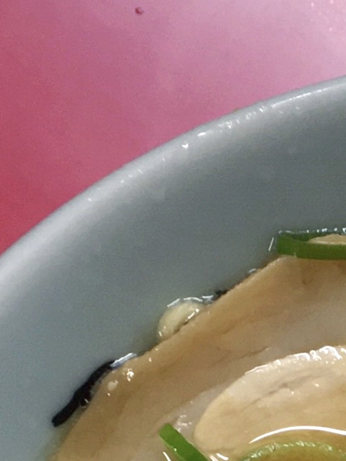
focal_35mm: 160
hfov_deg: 8.8
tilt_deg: -64.5
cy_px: 703
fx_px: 2131
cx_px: 685
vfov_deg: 11.8
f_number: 2.2
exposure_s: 1/33
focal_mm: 4.15
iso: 50
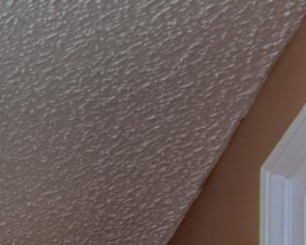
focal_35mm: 107
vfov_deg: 9.3
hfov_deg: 6.7
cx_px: -1118
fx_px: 969
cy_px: 848
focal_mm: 12
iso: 200
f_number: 13
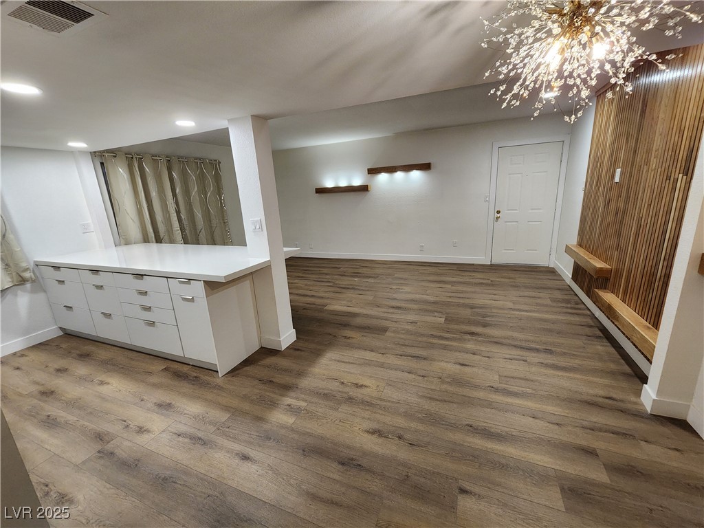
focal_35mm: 13
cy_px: 264
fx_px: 264
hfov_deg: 106.2
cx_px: 352
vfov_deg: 89.9
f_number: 2.2
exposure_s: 1/60
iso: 200
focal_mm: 2.2
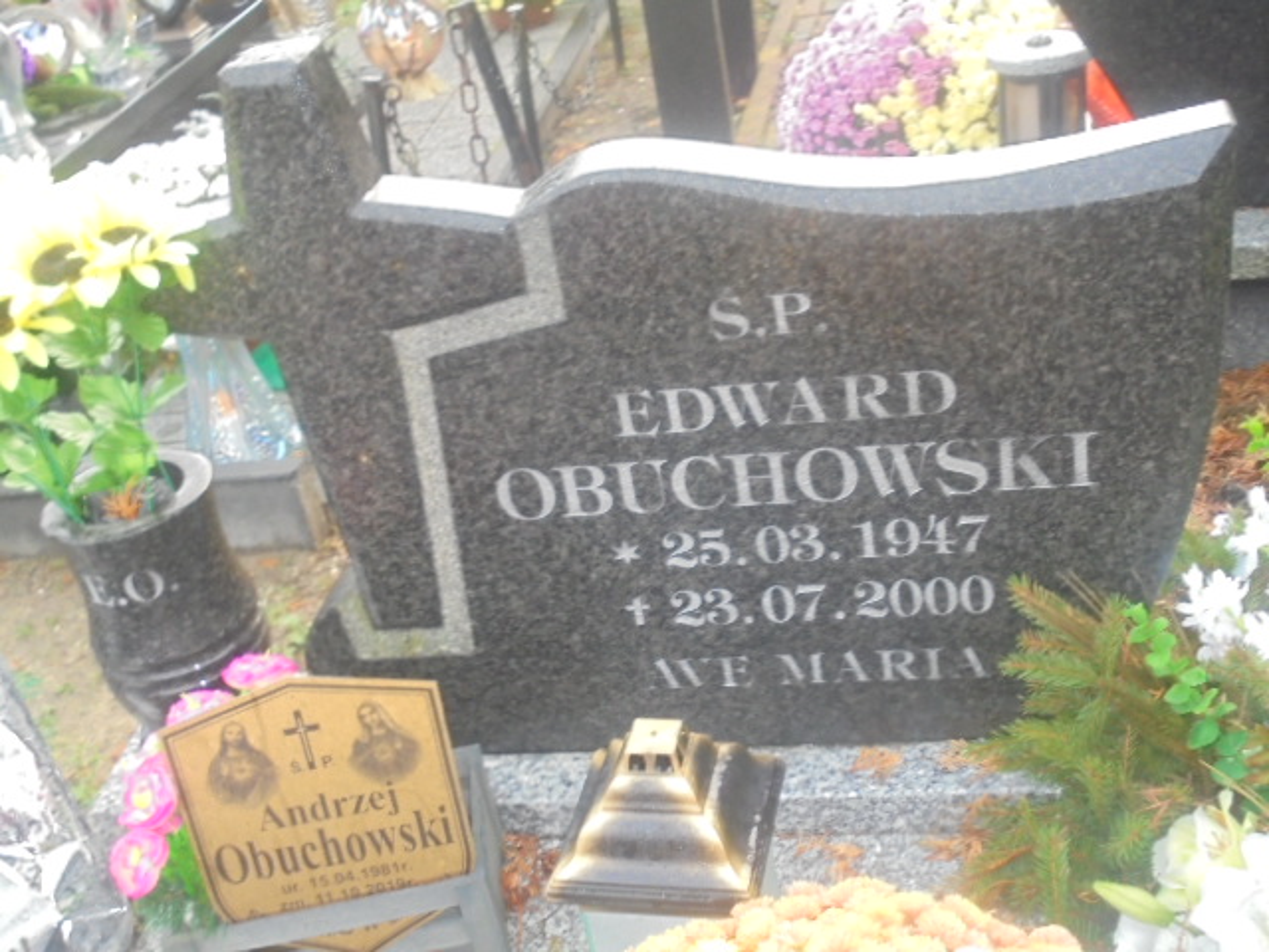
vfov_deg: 33.6
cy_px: 476
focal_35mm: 43
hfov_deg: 43.9
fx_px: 1576
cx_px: 634
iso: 400
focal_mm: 7.8
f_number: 4.5
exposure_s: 1/25
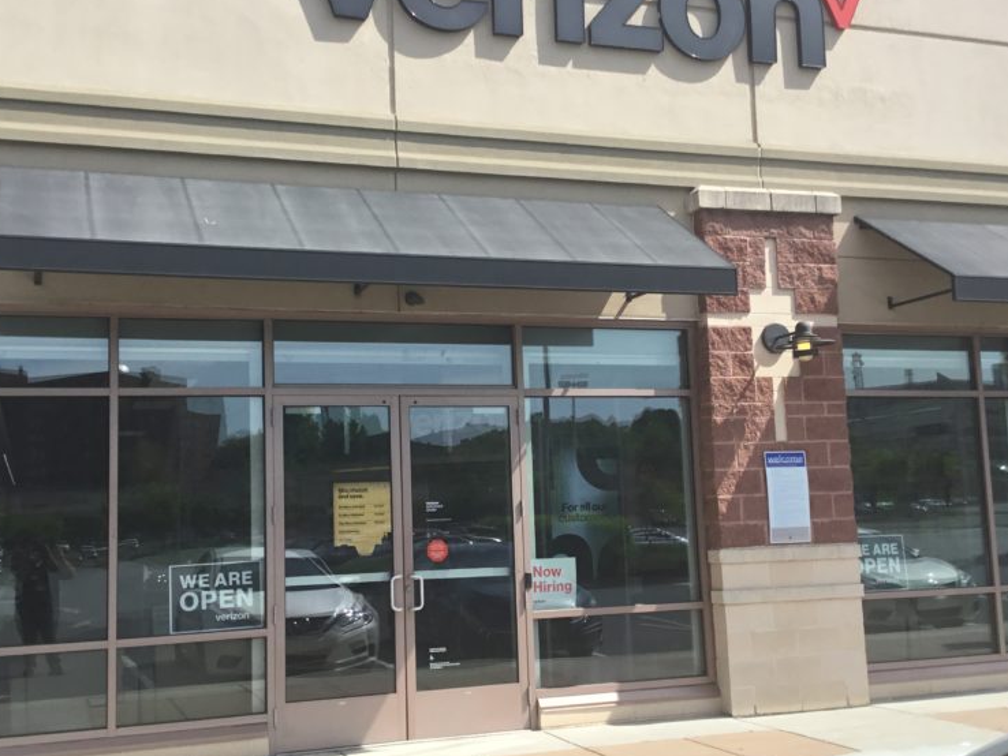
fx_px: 1253
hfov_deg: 43.8
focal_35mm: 43
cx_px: 504
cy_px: 362
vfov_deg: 33.6
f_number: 2.4
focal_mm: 3.3
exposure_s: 1/1072
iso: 25
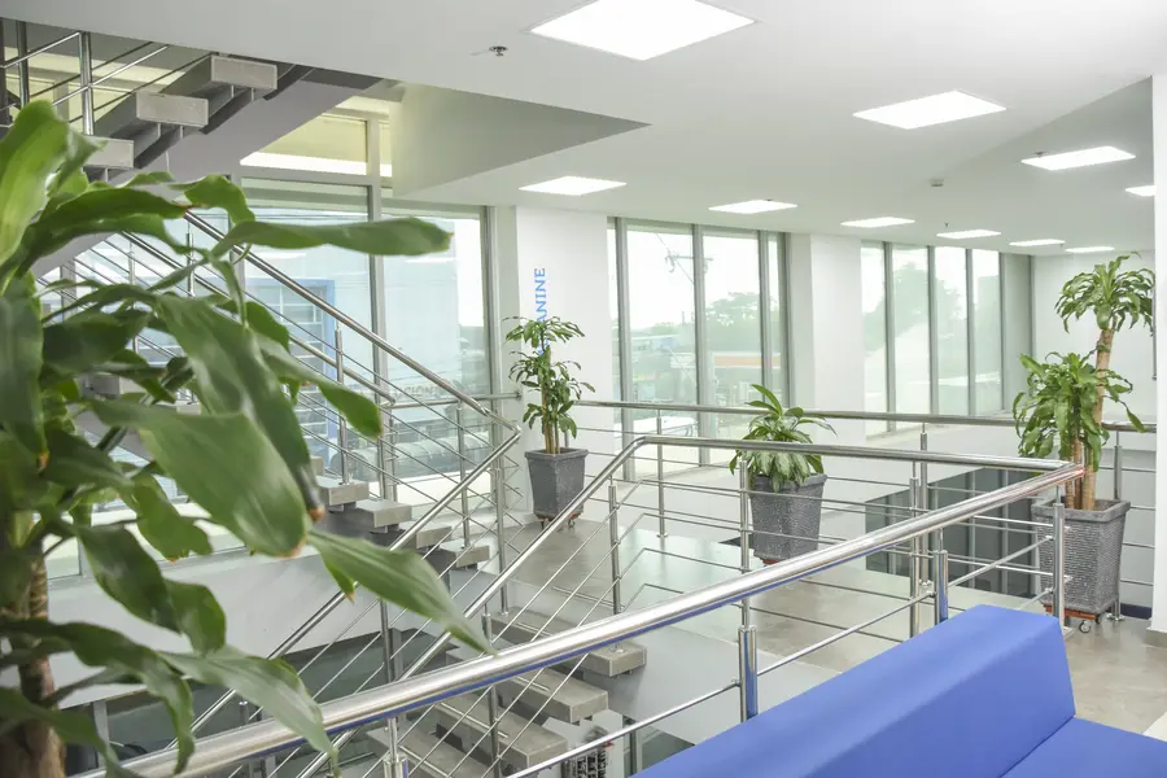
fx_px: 875
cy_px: 389
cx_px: 584
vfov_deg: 47.9
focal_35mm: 27
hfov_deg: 67.4
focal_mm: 18
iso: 800
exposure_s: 1/160
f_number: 3.5
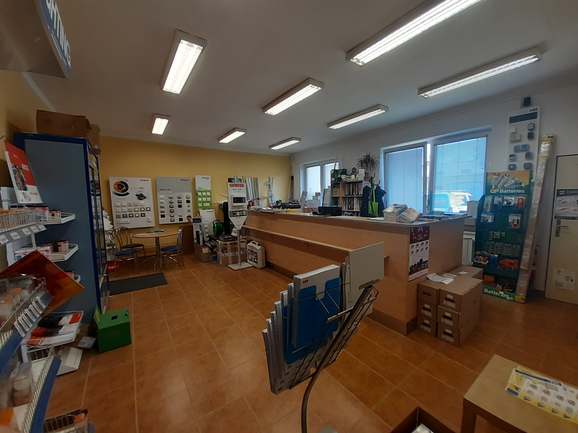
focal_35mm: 13
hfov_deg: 106.2
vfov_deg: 89.9
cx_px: 289
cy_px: 216
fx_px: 217
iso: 50
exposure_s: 1/50
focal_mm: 1.13
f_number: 2.2
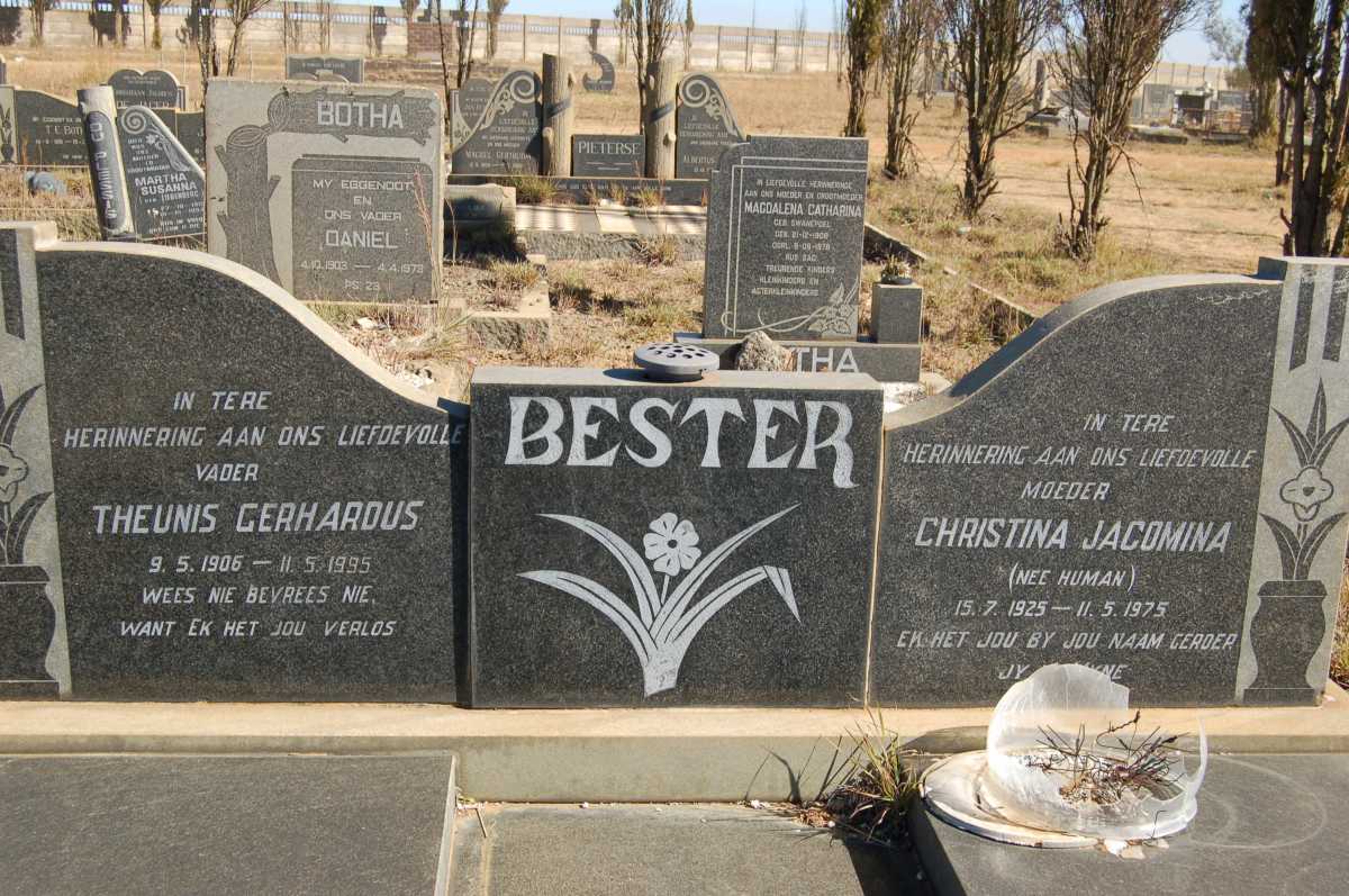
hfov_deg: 46.4
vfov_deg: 31.8
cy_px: 448
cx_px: 674
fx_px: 1572
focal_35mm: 42
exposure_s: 1/250
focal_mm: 28
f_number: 6.3
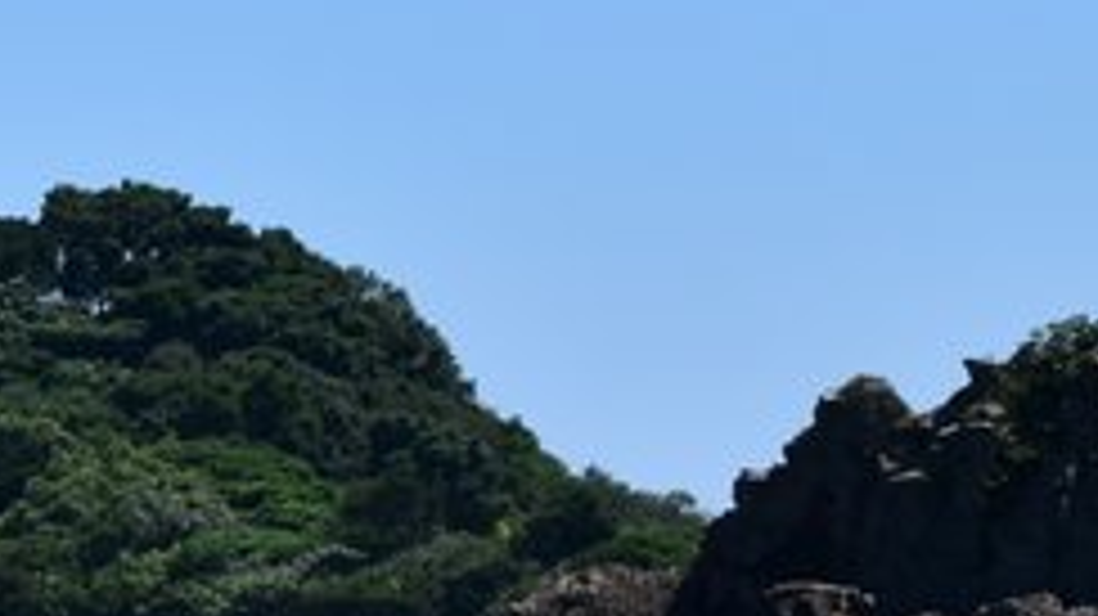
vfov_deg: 3.6
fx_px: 9778
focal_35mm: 336
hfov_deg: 6.3
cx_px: -891
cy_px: 571
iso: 360
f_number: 11
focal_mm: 58
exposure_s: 1/500
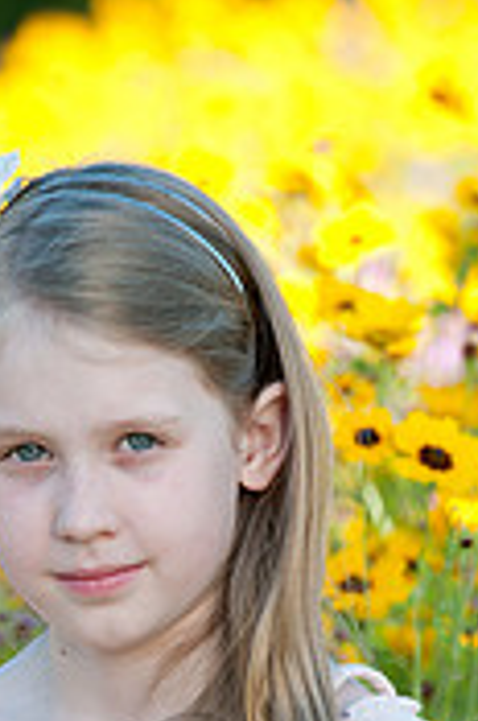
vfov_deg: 4.2
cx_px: 6
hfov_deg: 2.8
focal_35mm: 488
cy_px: 783
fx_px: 9757
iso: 720
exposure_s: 1/1000
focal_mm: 190
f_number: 4.5
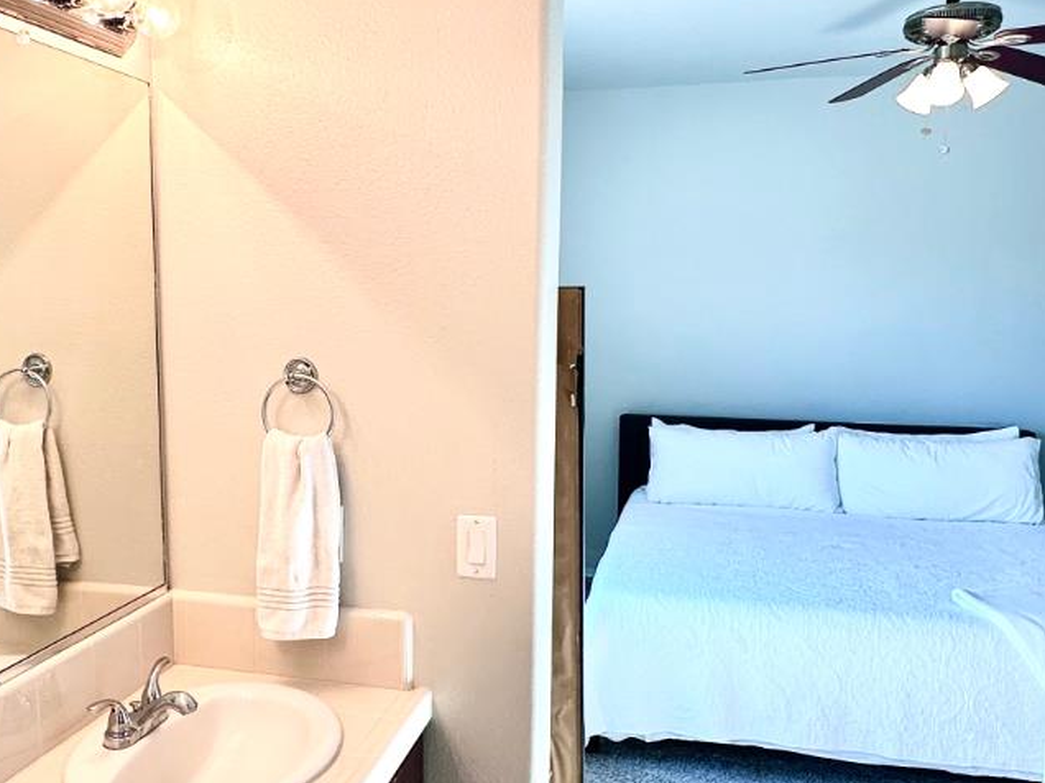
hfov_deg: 55.0
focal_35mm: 33
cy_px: 406
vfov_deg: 42.9
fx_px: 996
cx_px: 421
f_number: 2.2
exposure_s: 1/120
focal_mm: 2.22
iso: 50
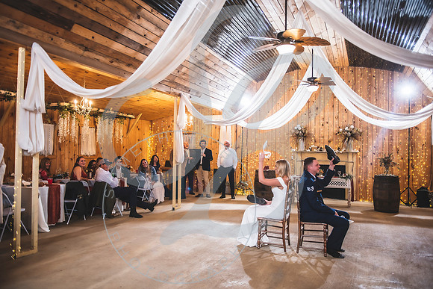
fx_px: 325
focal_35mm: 27
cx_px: 216
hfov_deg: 67.4
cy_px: 144
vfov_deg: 48.0
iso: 500
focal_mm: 27
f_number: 2.8
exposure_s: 1/125
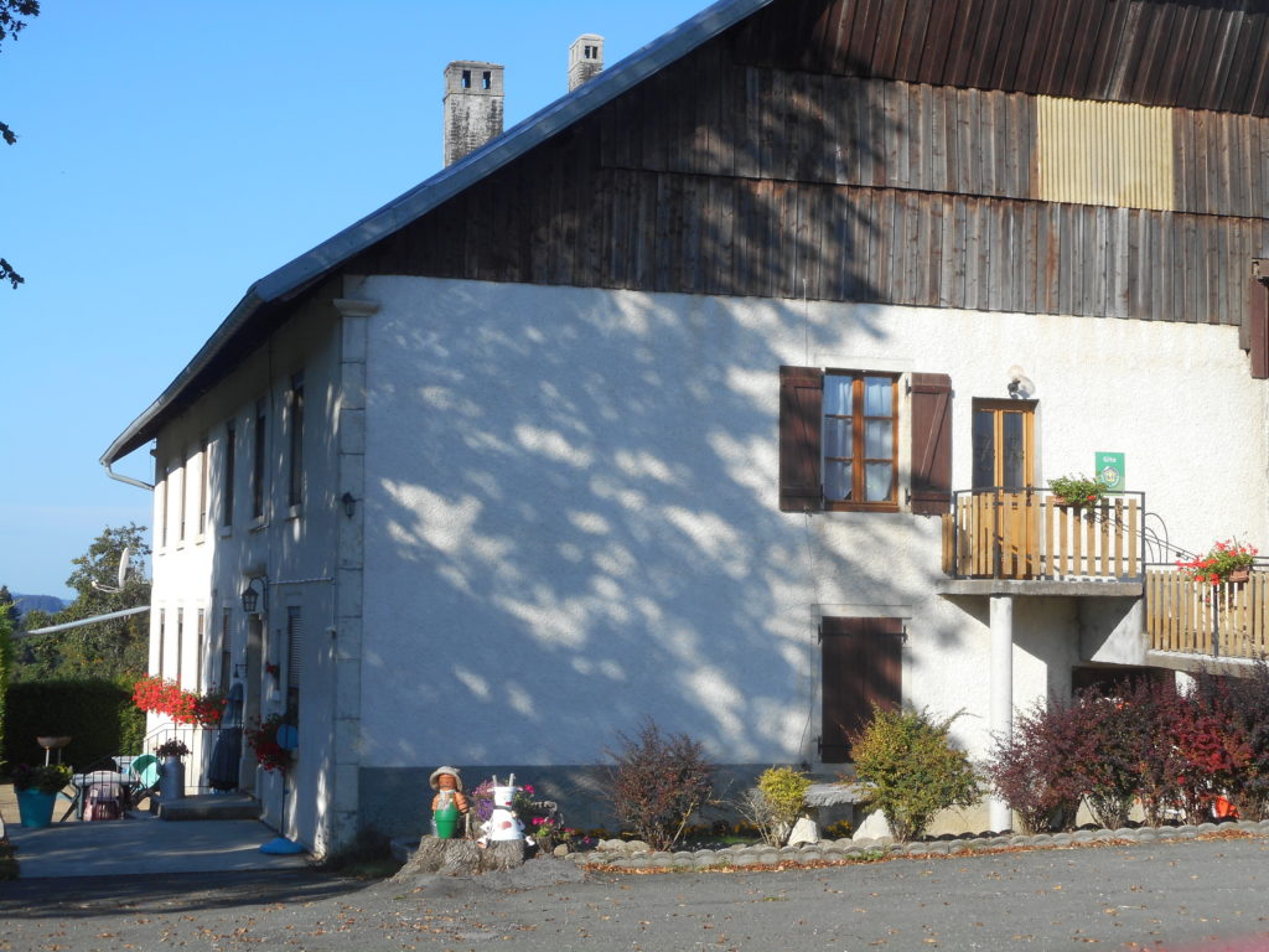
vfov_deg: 24.8
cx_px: 634
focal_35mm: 59
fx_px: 2163
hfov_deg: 32.7
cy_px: 476
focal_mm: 10.5
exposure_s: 1/320
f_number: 5.1
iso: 80
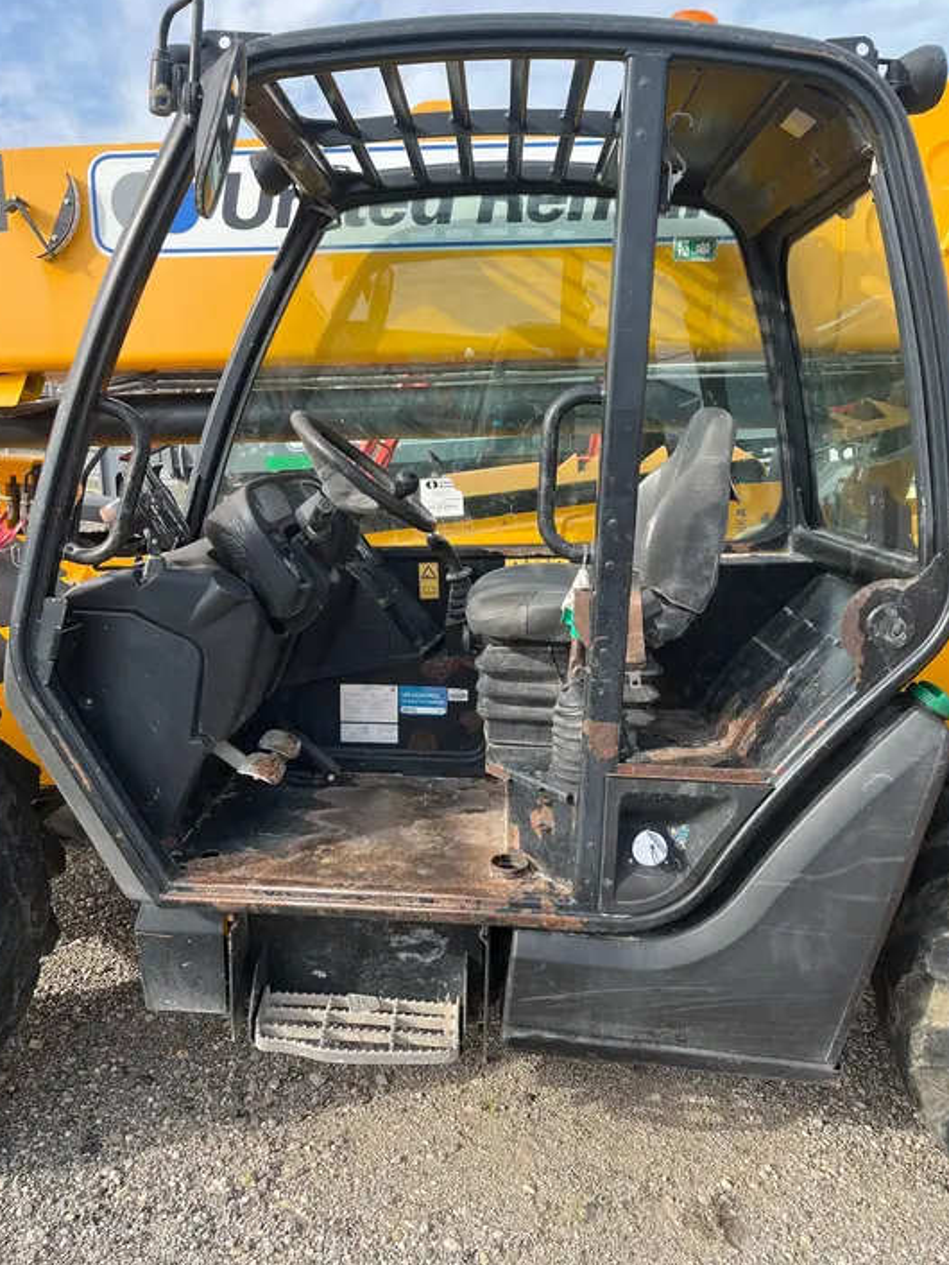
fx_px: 986
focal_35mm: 27
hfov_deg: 51.4
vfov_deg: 65.3
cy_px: 632
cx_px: 466
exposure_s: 1/913
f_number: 1.6
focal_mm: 5.1
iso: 50
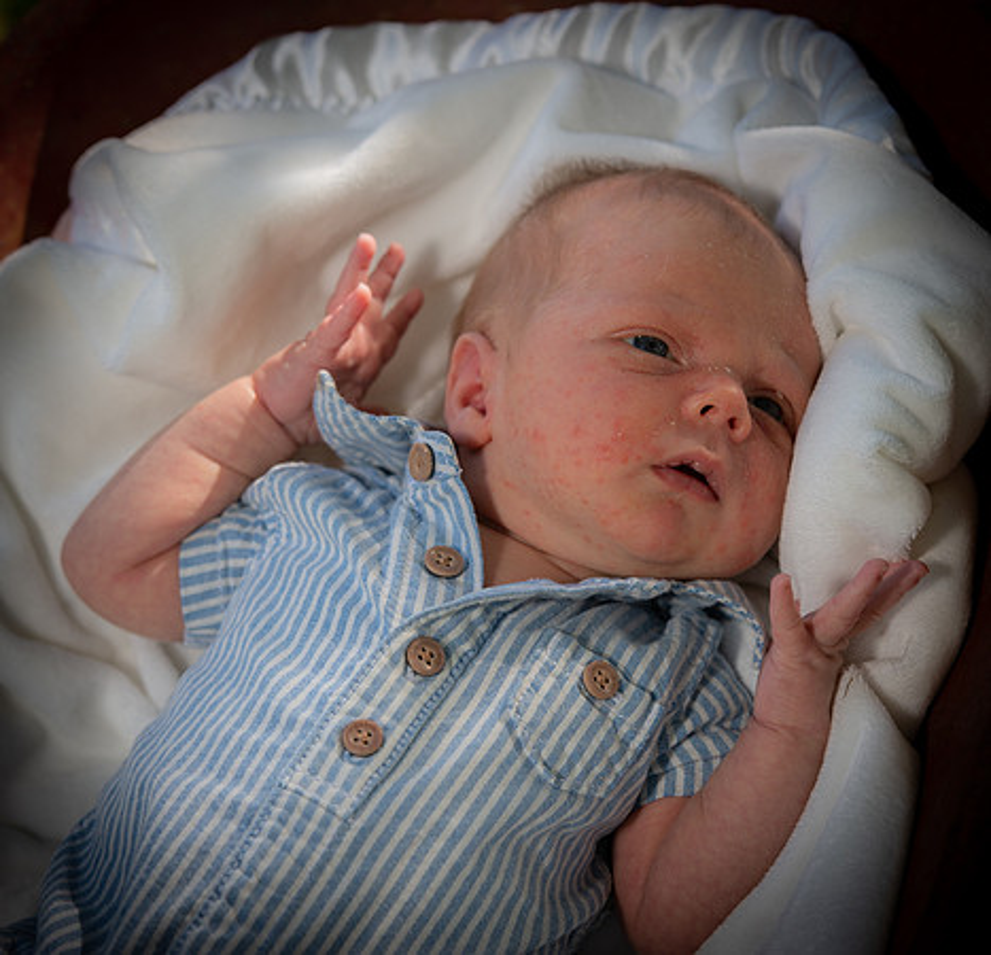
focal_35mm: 199
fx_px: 6342
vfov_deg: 8.6
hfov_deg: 8.9
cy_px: 448
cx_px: 538
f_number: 5
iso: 160
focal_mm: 150
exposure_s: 1/200
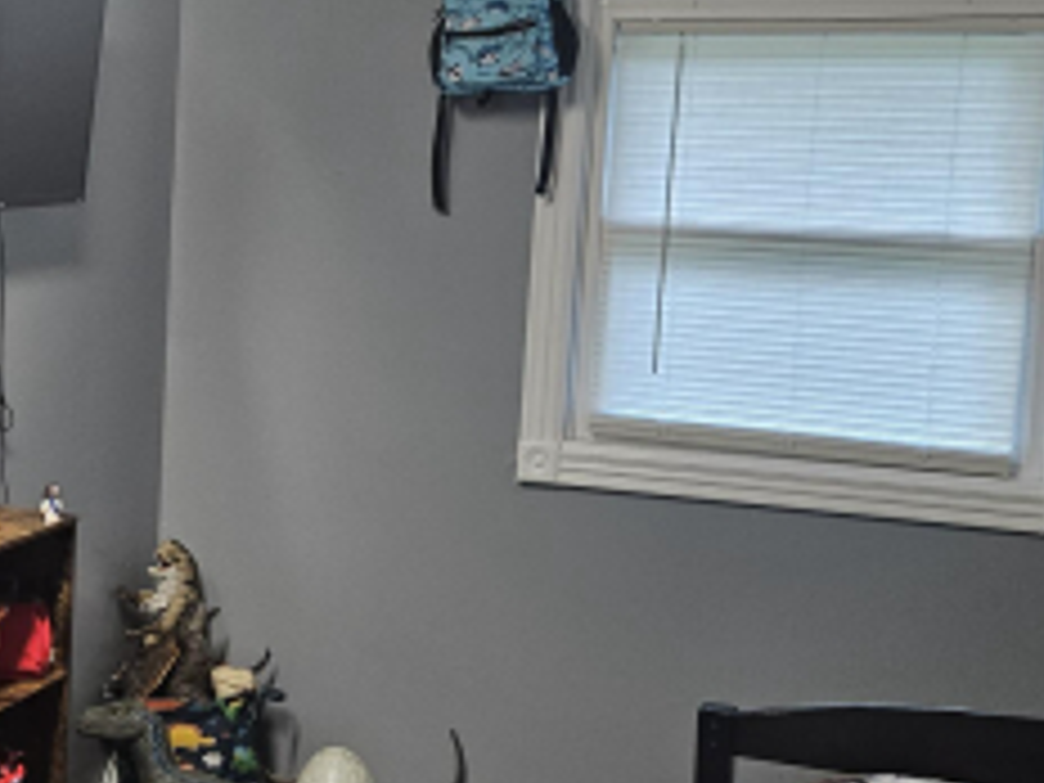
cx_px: 101
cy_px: 396
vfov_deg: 22.3
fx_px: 1991
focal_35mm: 66
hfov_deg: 28.3
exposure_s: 1/120
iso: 320
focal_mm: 5.4
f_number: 1.8
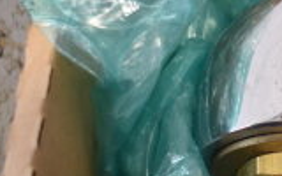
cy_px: 20
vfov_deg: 9.3
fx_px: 1076
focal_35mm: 140
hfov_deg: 13.6
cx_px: 486
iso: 500
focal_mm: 24
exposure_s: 1/40
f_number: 3.8
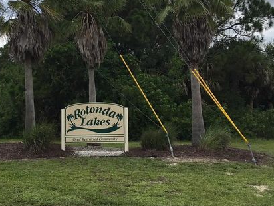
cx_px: 86
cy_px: 69
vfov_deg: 31.9
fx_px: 356
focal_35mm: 45
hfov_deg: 41.4
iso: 25
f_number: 2.2
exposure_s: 1/1789
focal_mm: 4.15
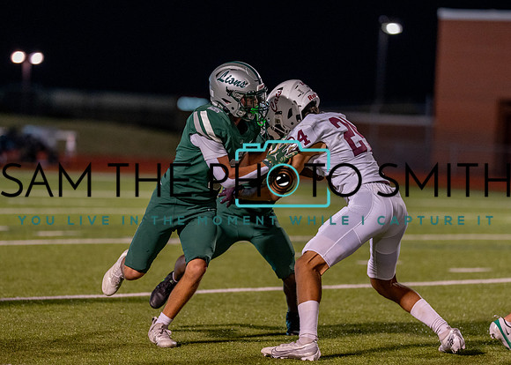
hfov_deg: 10.0
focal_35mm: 202
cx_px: 266
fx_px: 2926
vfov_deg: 7.1
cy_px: 190
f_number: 1.8
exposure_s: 1/1000
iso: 1600
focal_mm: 135
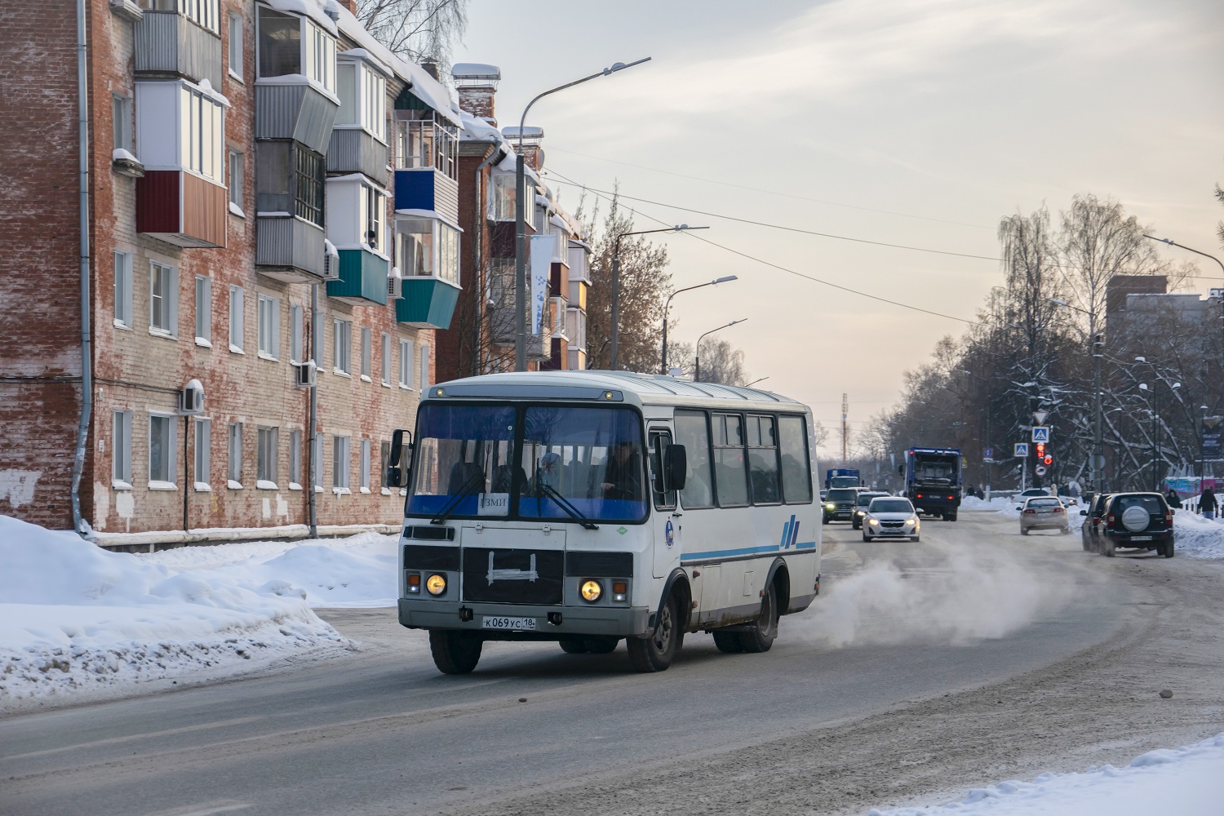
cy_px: 408
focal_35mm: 93
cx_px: 612
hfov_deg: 21.9
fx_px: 3162
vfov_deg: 14.7
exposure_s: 1/400
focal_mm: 62
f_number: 5.3
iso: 200
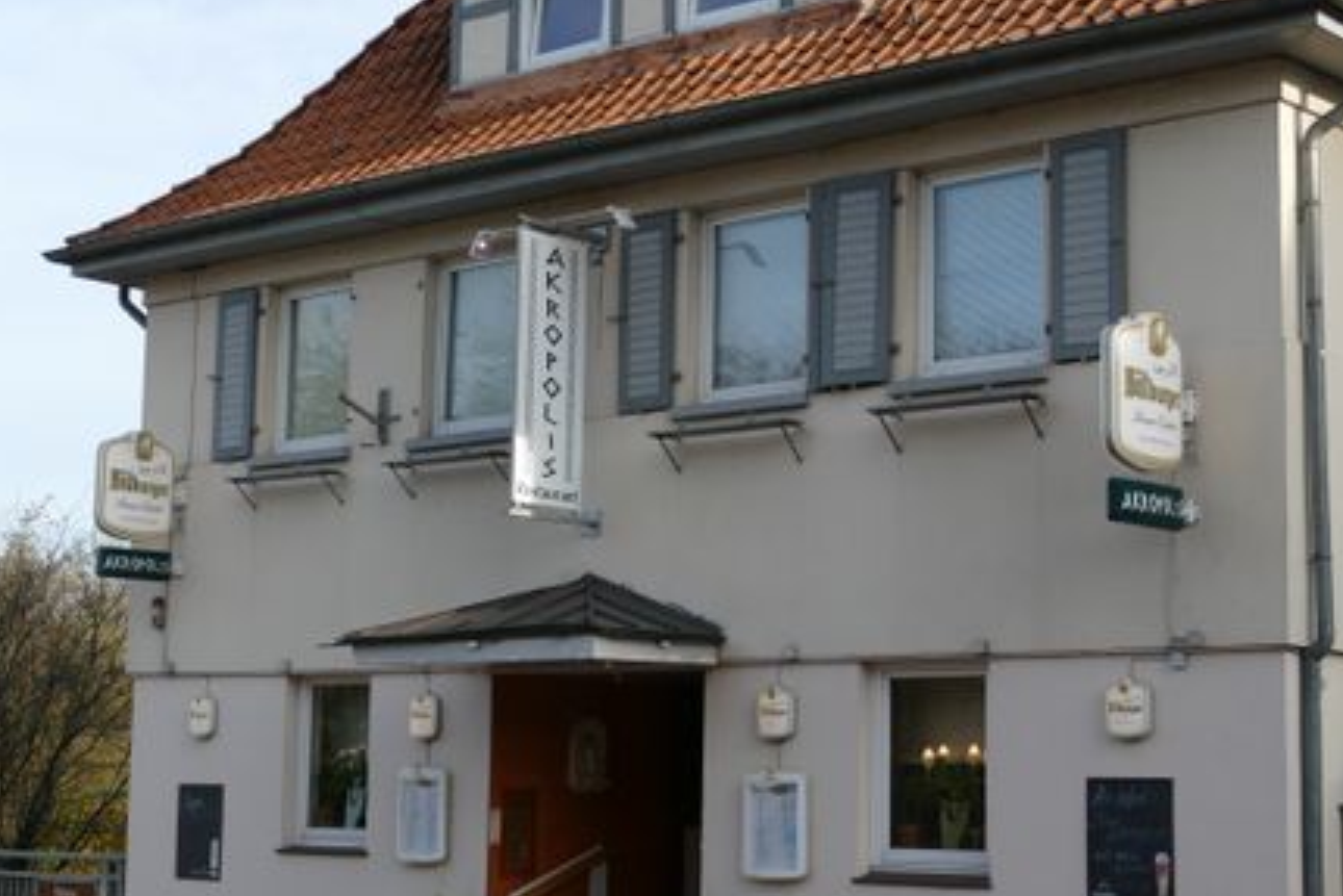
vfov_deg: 20.3
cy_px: 450
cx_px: 618
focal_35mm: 67
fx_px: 2500
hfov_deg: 30.1
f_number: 3.3
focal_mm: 17.54
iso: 125
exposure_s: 1/800
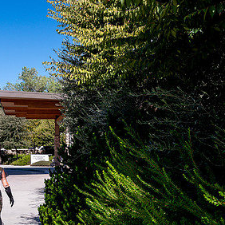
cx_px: 49
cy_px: 131
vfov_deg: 39.9
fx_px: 309
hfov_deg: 38.7
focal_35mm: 42
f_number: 4
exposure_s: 1/3200
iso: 400
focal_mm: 24
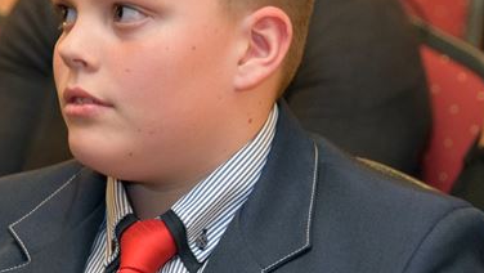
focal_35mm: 362
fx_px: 4645
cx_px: 194
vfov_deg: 3.4
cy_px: 55
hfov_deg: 6.0
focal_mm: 165
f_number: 5.6
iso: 3200
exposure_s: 1/60
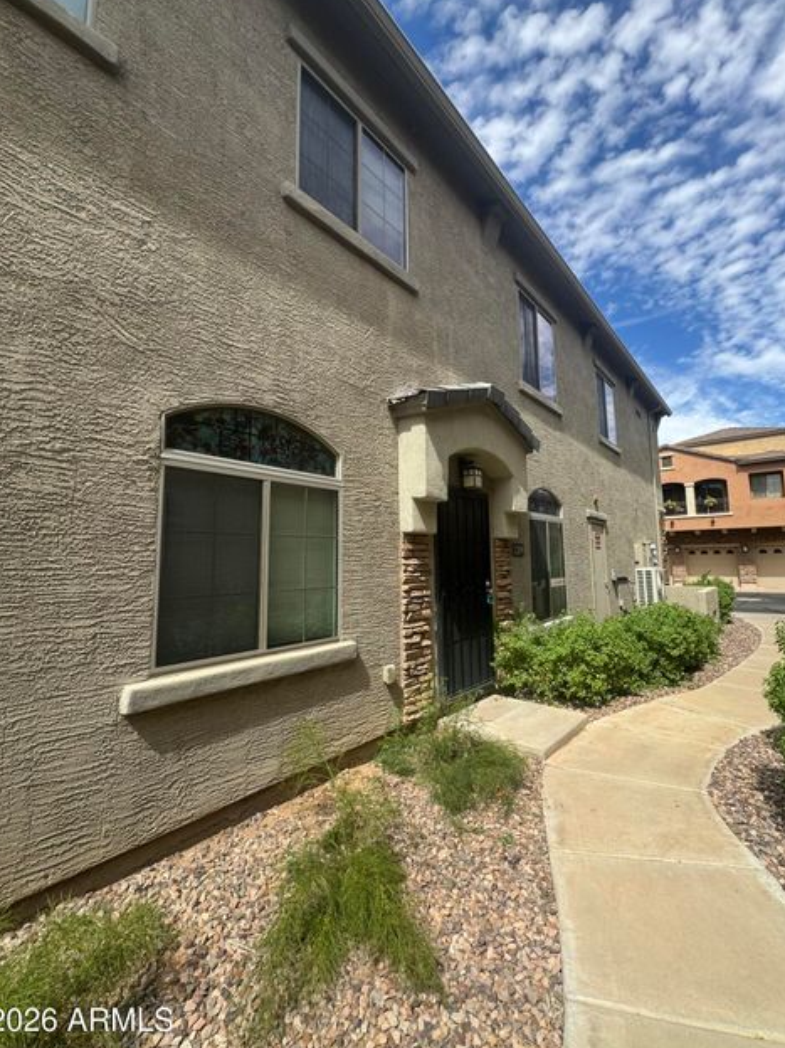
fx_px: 454
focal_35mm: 15
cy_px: 511
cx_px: 405
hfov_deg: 81.7
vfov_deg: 98.2
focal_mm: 2.22
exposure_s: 1/980
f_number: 2.2
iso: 50
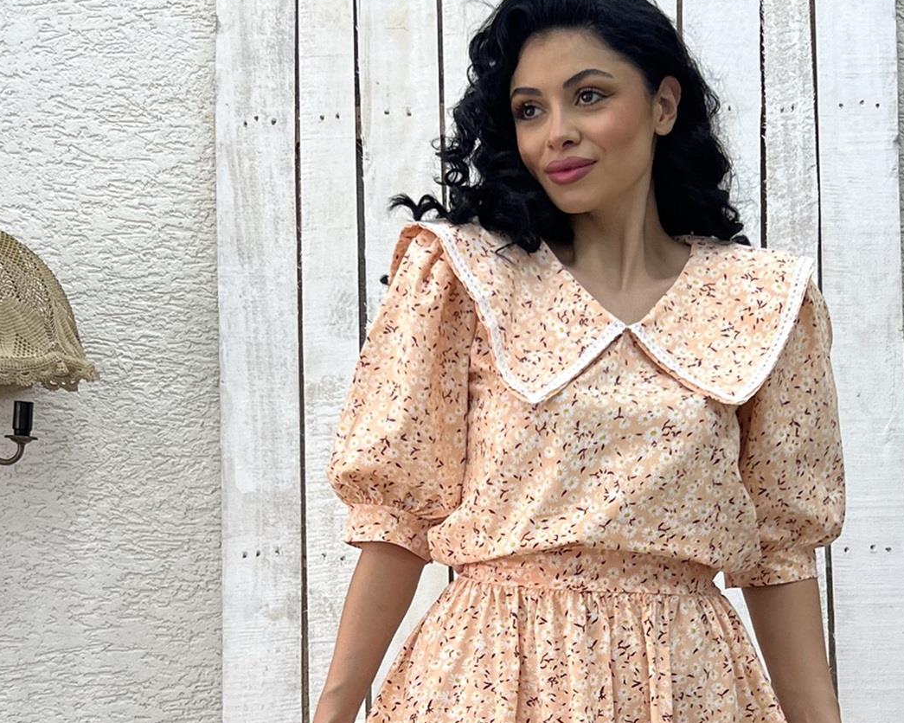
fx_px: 1257
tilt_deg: -0.9
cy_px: 782
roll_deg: +0.0
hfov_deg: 39.1
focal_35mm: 47
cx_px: 596
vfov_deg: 29.2
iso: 50
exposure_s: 1/523
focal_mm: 5.7
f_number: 1.5
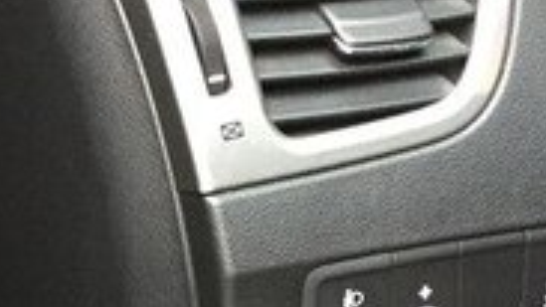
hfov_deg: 18.2
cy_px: 621
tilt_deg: -35.1
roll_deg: +1.5
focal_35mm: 114
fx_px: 1651
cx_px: -18
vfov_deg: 9.9
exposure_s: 1/33
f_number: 2.2
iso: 320
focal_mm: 4.15
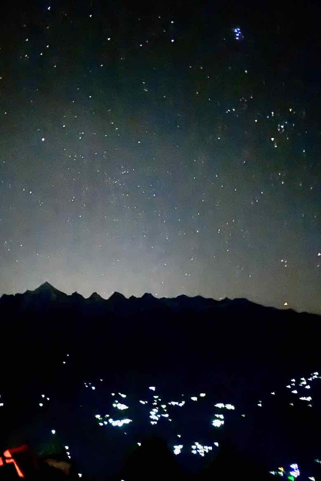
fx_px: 401
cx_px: 107
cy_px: 224
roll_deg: -0.8
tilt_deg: +20.0
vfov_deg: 61.9
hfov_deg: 43.0
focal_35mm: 30
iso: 12500
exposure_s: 1
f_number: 1.78
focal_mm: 6.76
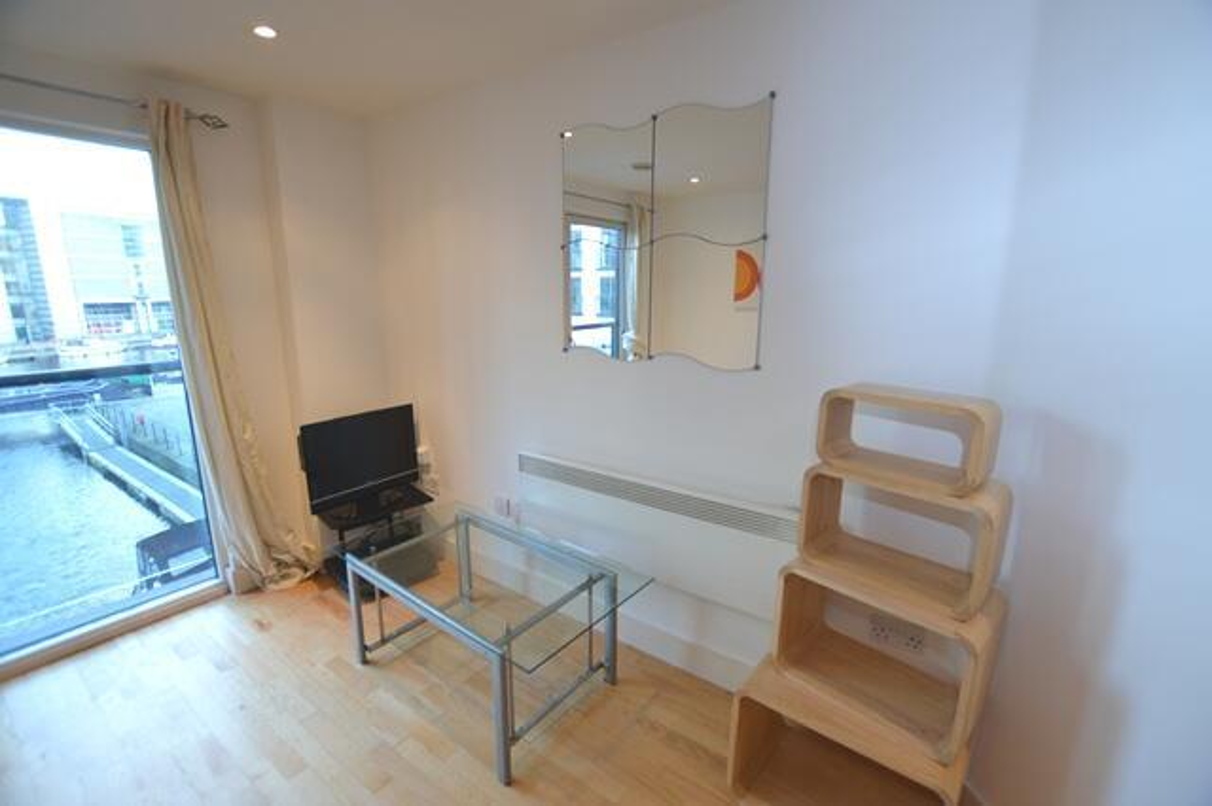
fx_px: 505
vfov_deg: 77.3
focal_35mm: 15
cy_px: 403
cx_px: 606
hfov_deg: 100.4
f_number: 3.5
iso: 450
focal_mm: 10
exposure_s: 1/60
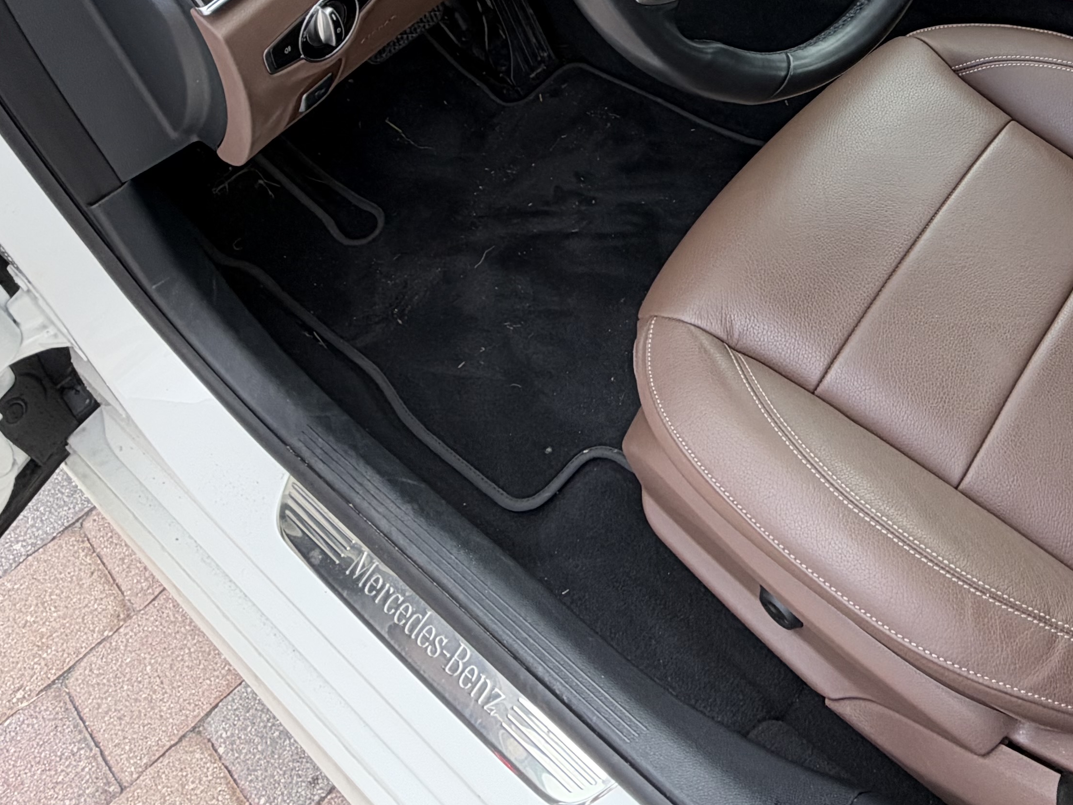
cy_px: -3
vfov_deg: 35.7
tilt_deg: -38.9
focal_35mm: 36
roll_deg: +4.7
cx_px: 851
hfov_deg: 48.6
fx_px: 1116
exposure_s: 1/175
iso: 40
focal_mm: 2.22
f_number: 2.2
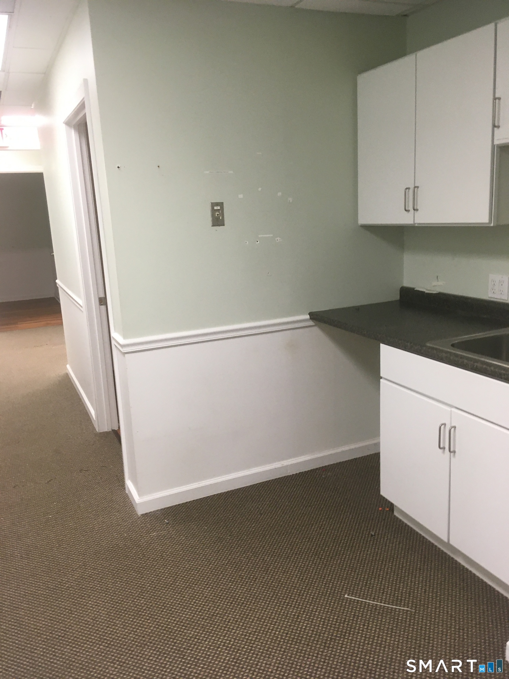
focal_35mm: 29
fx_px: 569
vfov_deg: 61.7
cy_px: 340
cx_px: 254
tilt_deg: -13.0
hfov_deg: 48.2
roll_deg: +5.4
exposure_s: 1/30
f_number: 2.2
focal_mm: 4.15
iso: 100
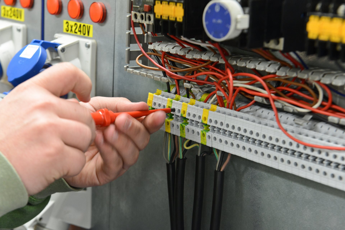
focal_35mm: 66
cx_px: 172
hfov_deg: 30.5
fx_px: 632
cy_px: 115
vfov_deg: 20.6
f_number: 7.1
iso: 3200
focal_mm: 66
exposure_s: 1/40
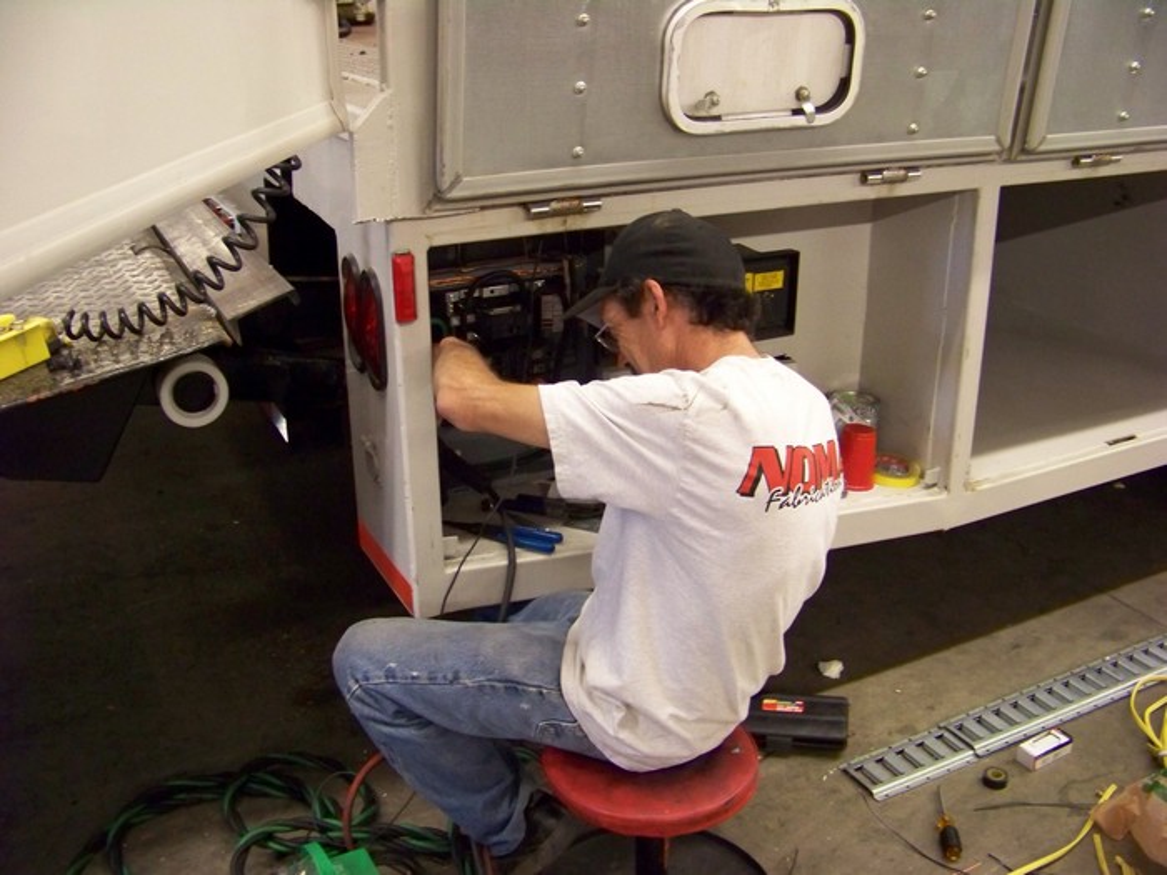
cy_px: 438
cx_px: 584
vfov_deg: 39.7
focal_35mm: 36
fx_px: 1214
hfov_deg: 51.4
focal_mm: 5.85
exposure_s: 1/20
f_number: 2.8
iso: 400
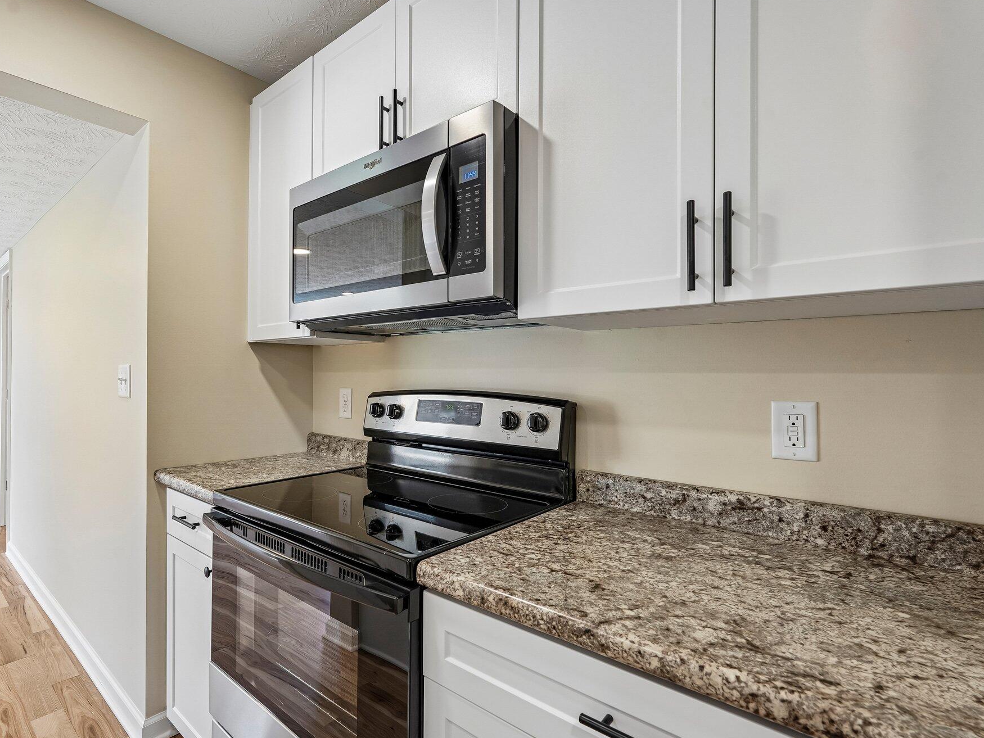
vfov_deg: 69.9
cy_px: 376
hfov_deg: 85.3
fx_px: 528
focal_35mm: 19
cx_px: 414
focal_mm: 16.5
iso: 400
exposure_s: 1/25
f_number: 8
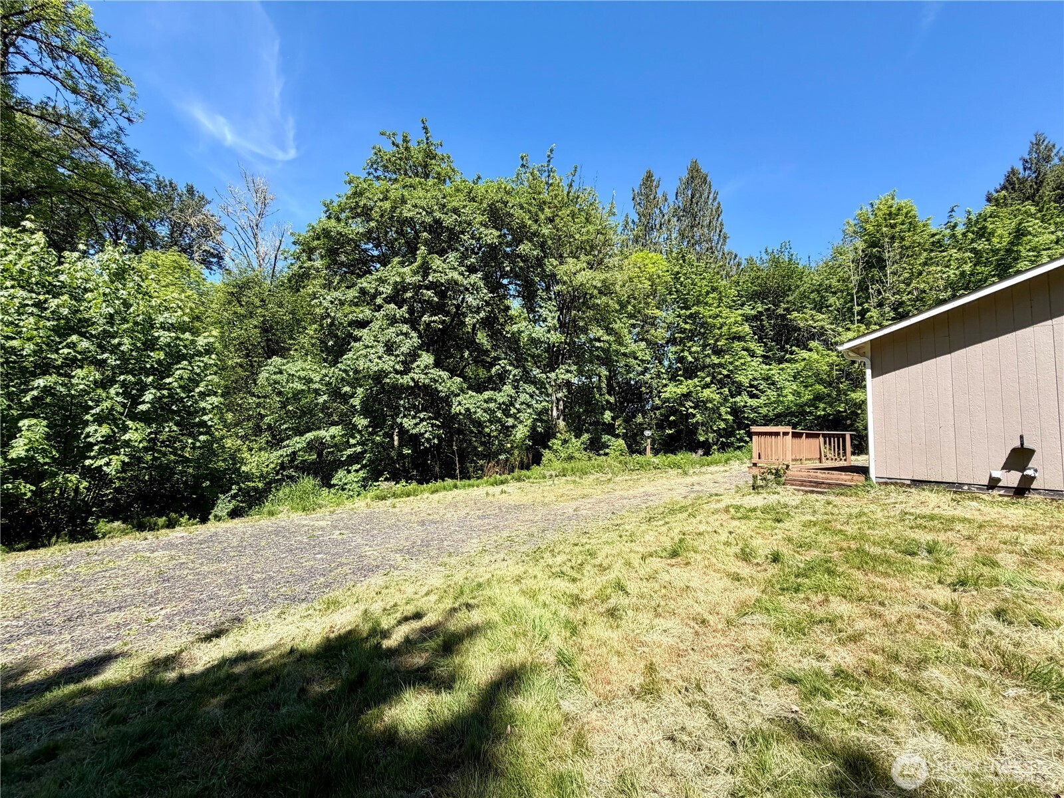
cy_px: 399
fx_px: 430
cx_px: 532
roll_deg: -2.0
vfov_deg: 85.7
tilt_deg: +4.8
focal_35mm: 14
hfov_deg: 102.1
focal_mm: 2.22
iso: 40
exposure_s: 1/770
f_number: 2.2
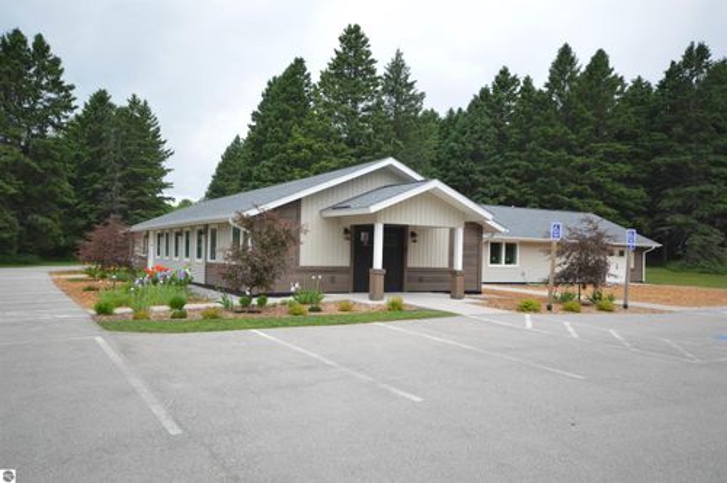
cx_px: 364
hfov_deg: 62.0
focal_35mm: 30
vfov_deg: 43.5
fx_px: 605
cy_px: 242
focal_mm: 20
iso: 100
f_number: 6.3
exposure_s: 1/160
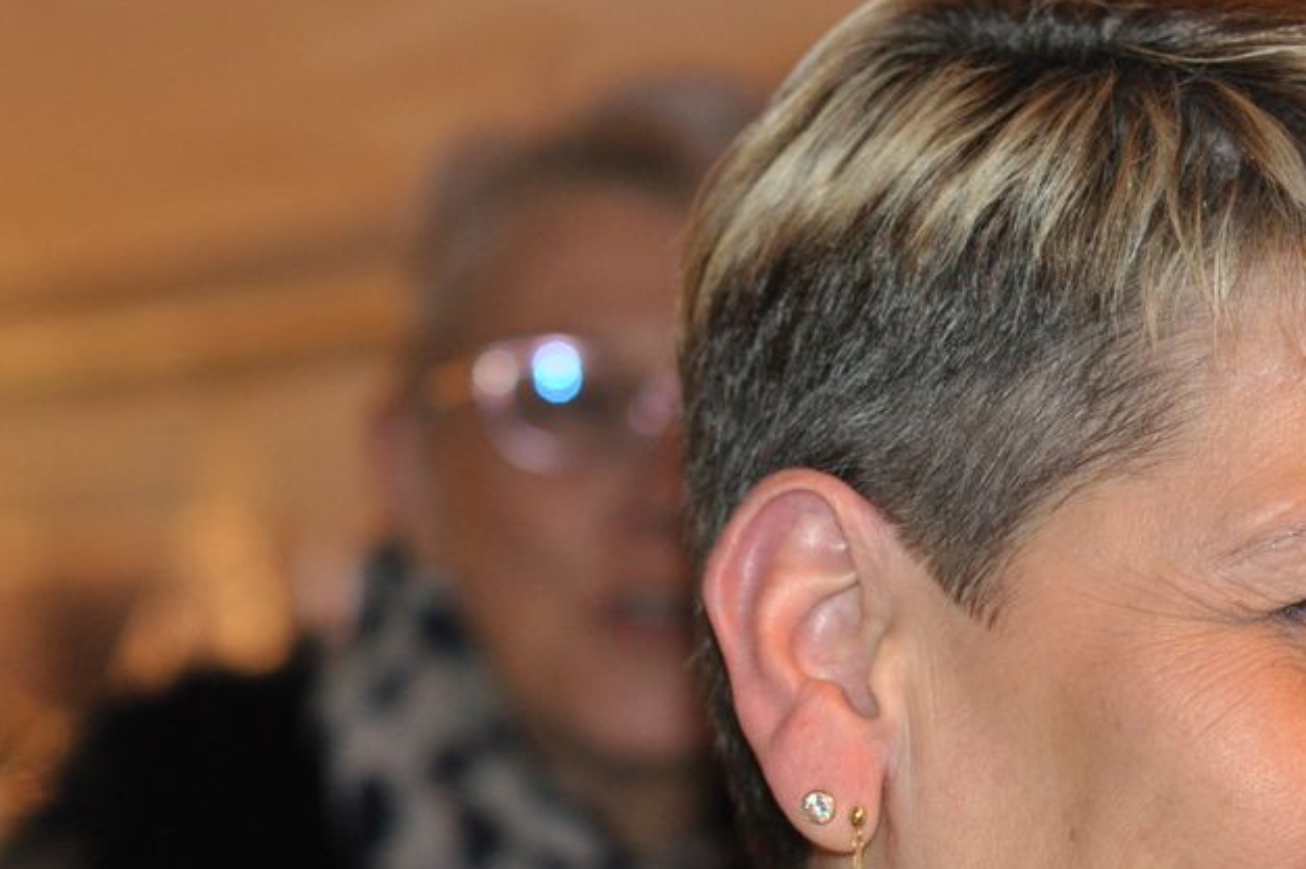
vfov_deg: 8.9
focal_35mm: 153
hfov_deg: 13.4
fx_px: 5546
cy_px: 842
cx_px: 1041
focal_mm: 50
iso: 800
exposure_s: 1/60
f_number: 2.8
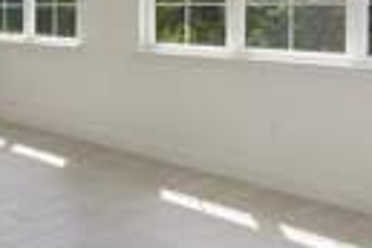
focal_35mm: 52
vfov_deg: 24.9
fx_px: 537
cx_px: 110
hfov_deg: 37.6
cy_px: 4
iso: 200
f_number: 5.6
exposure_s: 1/50
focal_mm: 14
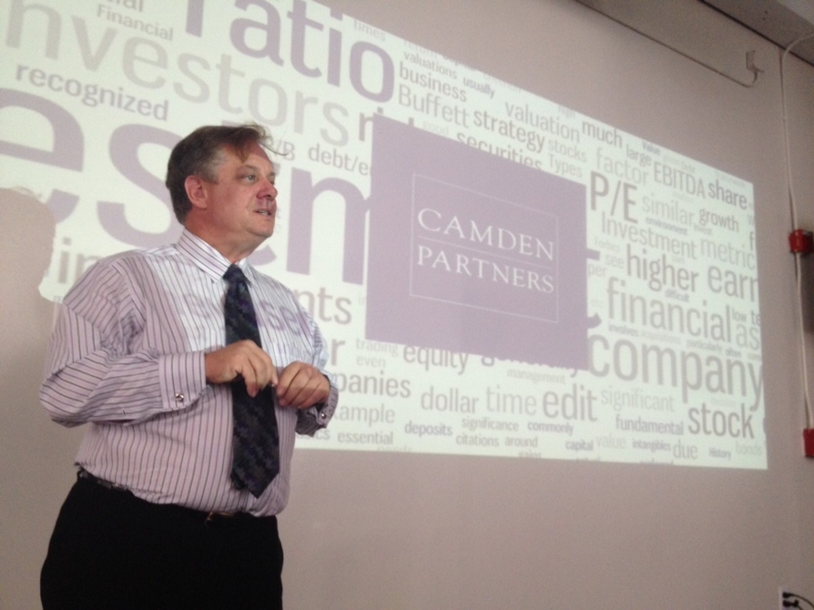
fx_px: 823
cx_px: 407
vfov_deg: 40.7
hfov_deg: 52.6
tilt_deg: +9.5
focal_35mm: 35
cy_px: 305
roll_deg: -1.3
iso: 160
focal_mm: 4.28
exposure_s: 1/20
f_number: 2.4
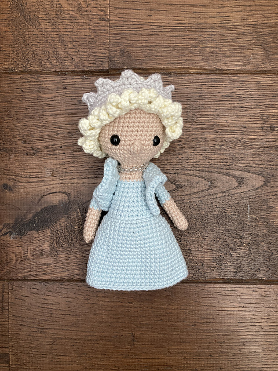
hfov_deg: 49.7
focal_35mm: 28
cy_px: 186
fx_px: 300
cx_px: 139
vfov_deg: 63.4
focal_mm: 3.99
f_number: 1.8
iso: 200
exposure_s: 1/60
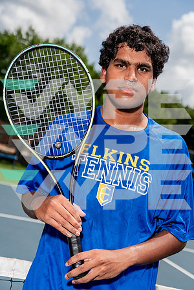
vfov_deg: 37.5
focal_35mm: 53
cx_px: 97
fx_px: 428
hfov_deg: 25.5
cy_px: 145
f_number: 4
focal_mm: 53
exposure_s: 1/1600
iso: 100
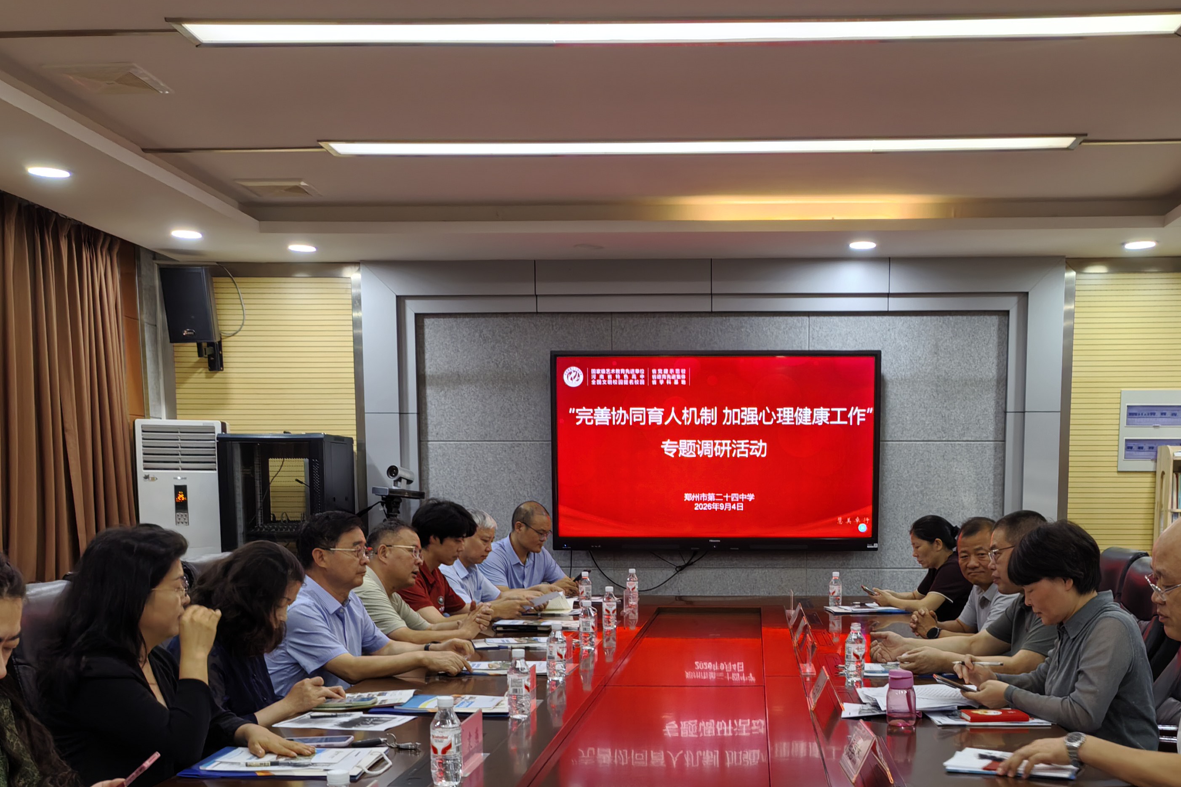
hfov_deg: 47.2
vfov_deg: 31.7
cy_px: 643
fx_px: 1345
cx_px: 701
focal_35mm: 41
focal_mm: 5.52
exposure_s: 1/50
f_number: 1.9
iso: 160
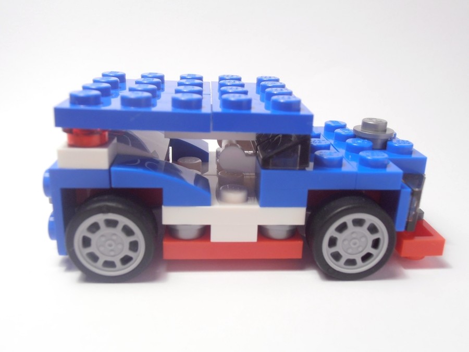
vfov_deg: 38.7
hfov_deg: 50.1
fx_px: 501
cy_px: 176
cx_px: 234
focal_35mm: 37
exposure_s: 1/40
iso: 100
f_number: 3.9
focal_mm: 6.61
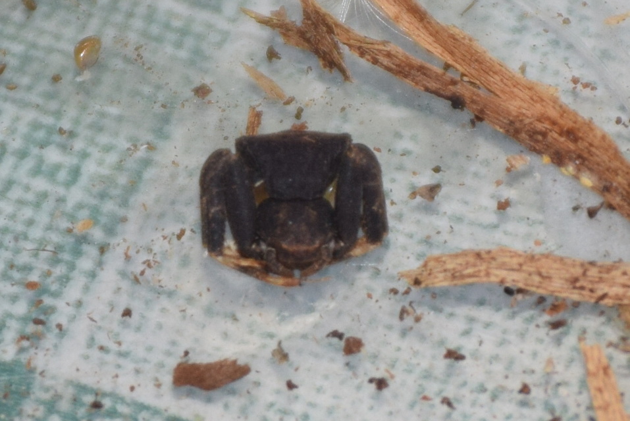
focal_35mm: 210
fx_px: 3678
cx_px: 315
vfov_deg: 6.6
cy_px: 210
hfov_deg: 9.8
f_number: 5.6
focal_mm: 140
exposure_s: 1/60
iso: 400
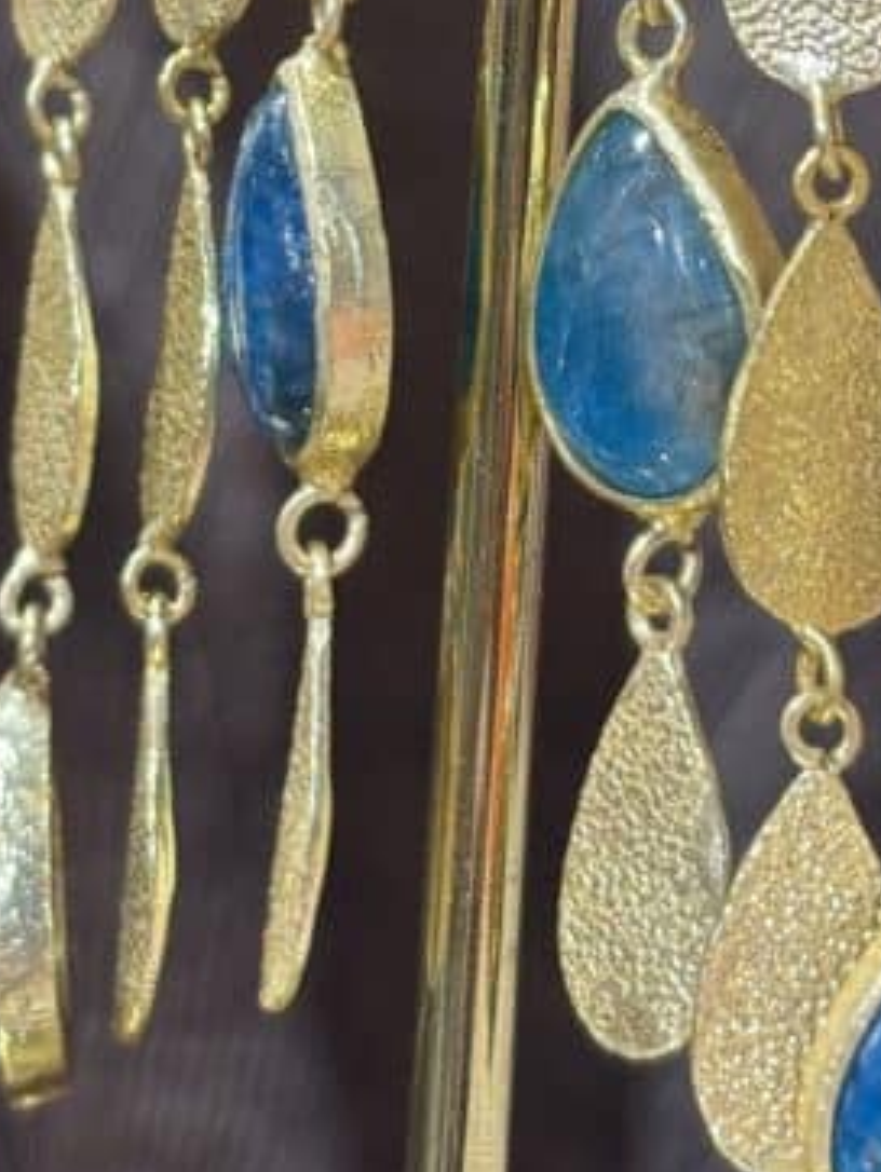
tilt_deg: +1.3
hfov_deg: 10.1
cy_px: -210
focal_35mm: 147
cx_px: 518
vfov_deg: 13.1
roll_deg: -3.6
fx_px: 4982
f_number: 1.6
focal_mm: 5.96
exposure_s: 1/50
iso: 25
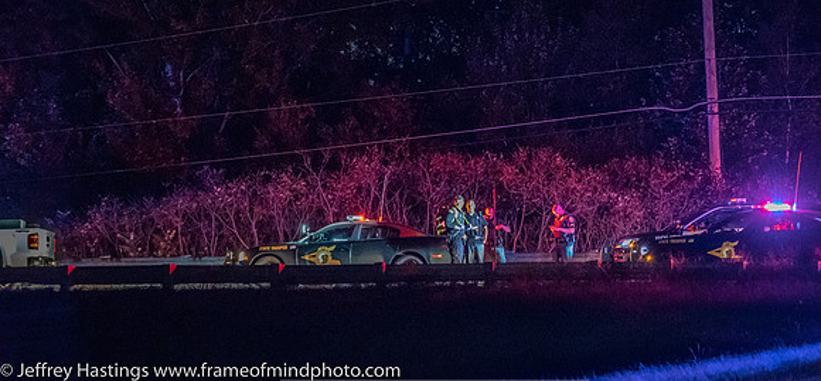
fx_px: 2819
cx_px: 410
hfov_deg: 16.6
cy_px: 219
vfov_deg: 7.7
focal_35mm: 135
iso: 16000
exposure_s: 1/40
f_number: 4.2
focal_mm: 82
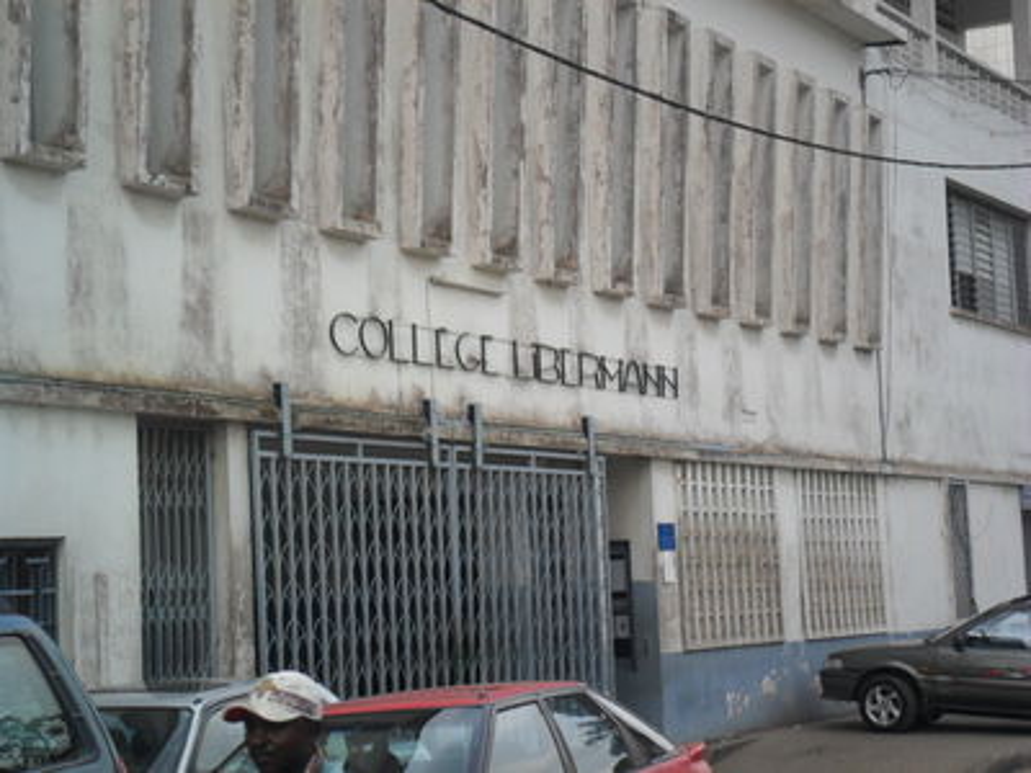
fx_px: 2561
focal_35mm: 86
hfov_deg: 22.8
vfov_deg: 17.2
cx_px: 516
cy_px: 386
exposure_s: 1/250
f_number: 4.3
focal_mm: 15.4
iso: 100
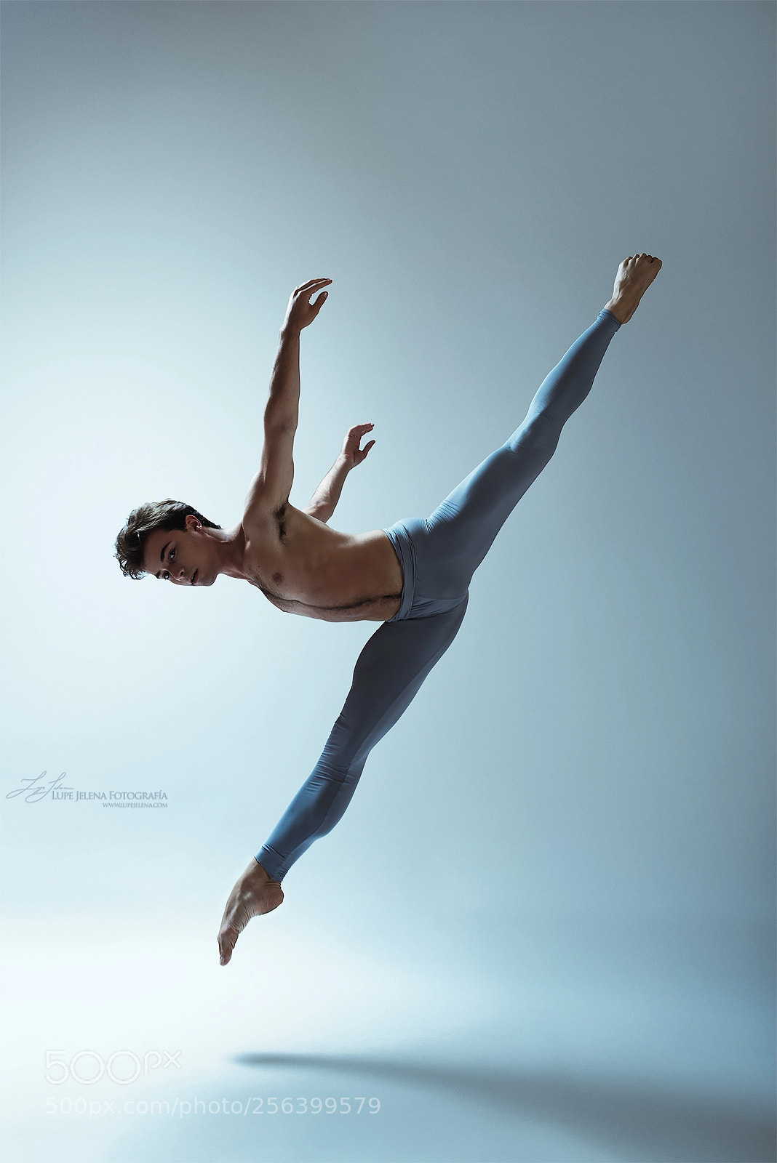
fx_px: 1617
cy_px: 582
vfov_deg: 39.6
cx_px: 388
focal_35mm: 50
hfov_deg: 27.0
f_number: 6.3
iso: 100
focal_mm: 50
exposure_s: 1/200
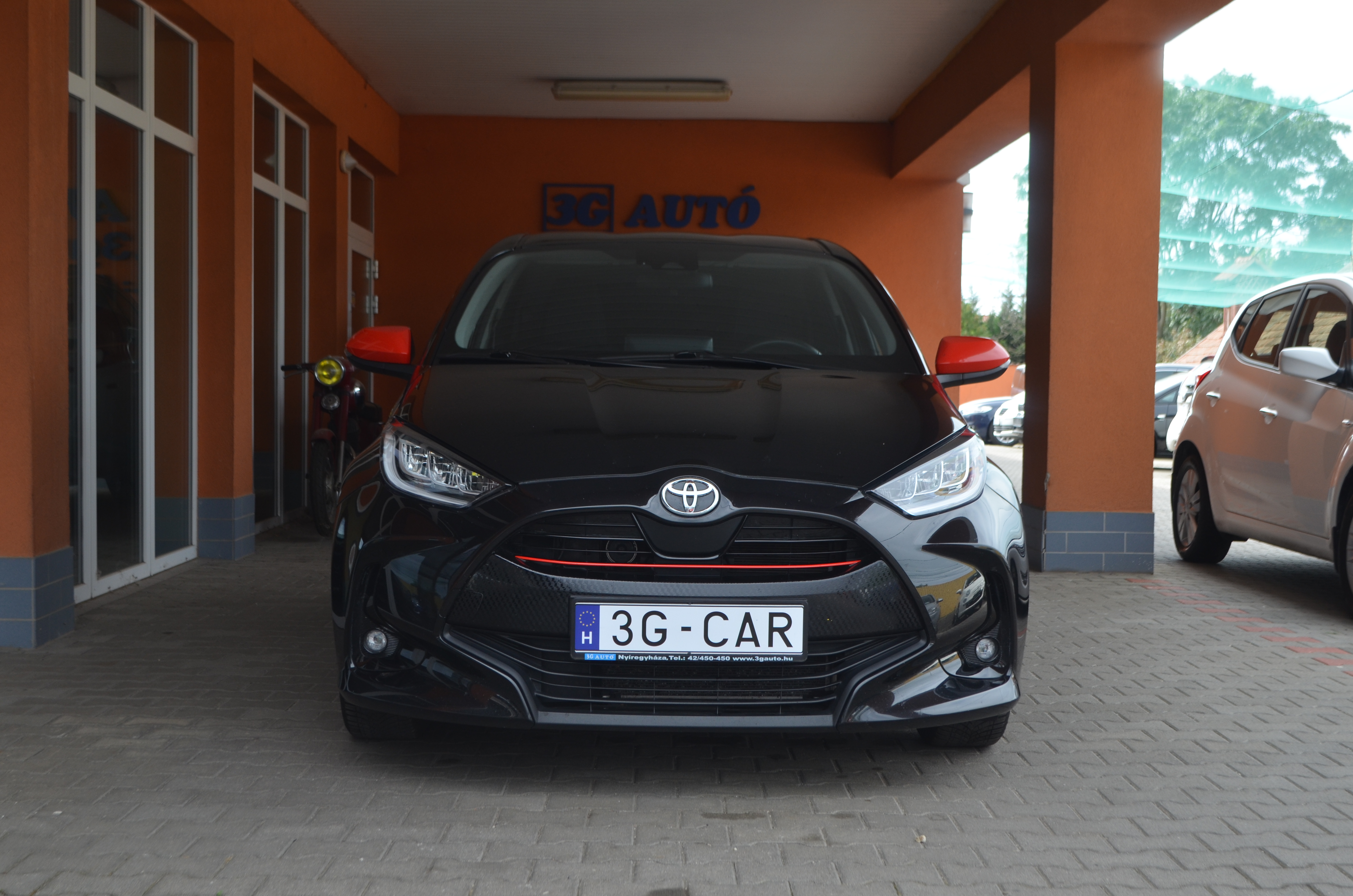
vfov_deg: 28.0
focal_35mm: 48
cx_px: 676
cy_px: 448
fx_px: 1800
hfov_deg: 41.2
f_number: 6.3
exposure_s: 1/160
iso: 200
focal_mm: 32
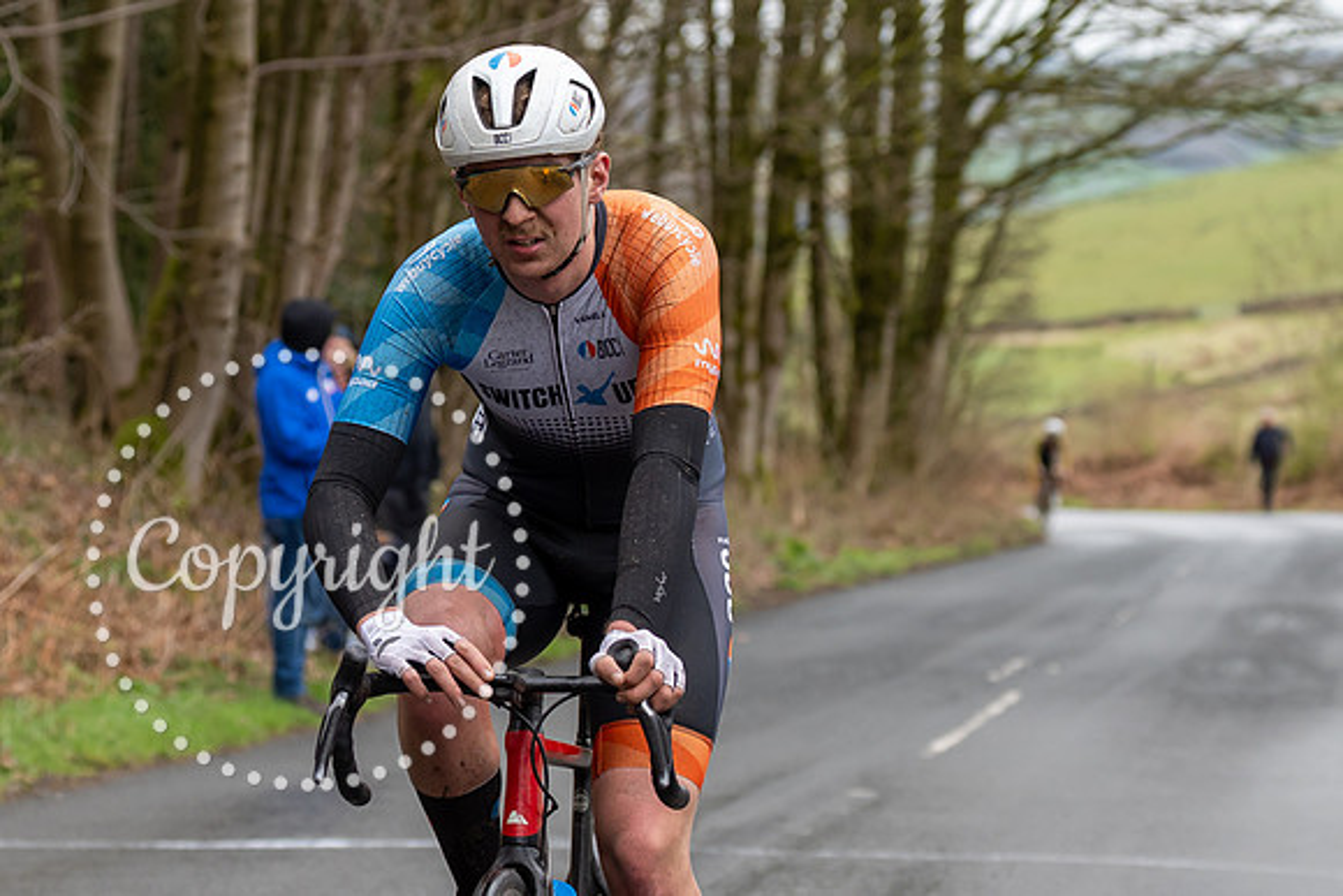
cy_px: 316
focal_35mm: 158
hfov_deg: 13.0
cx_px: 666
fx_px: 5879
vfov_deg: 8.7
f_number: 3.5
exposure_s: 1/1000
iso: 640
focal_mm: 70
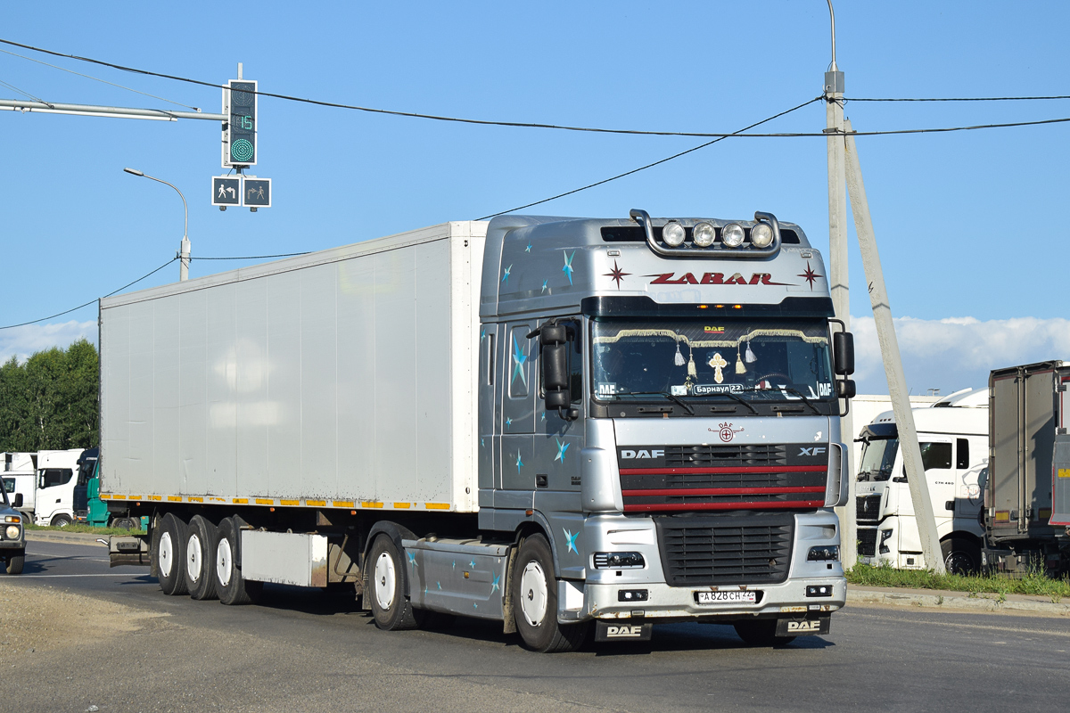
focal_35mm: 82
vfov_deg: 16.6
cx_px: 535
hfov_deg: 24.6
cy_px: 356
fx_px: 2452
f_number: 6.3
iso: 200
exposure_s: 1/1000
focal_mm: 55
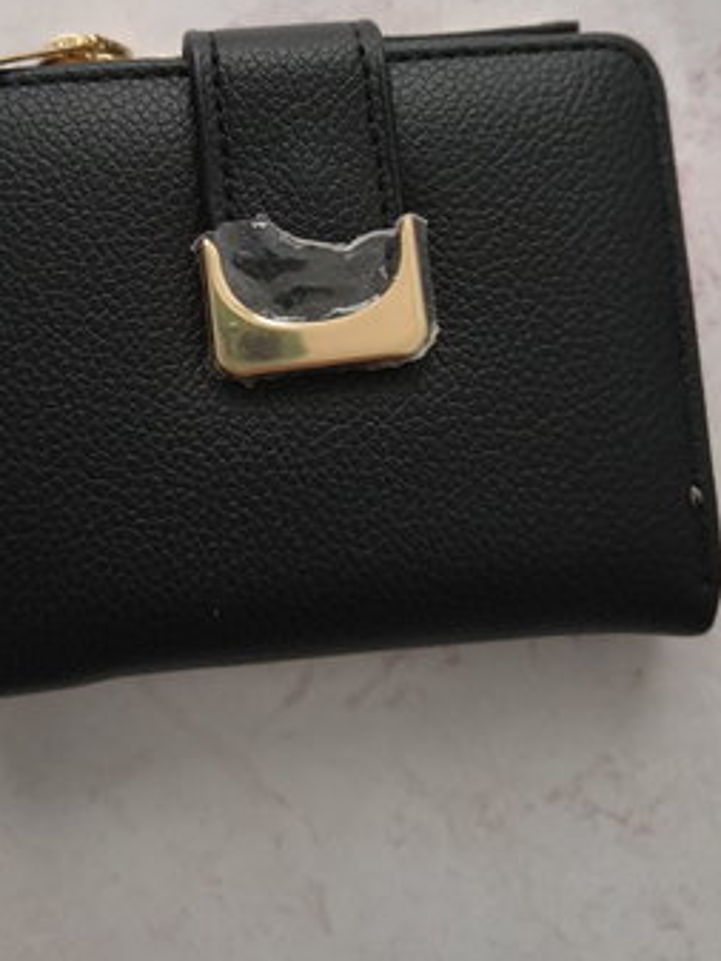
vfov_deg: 47.2
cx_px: 313
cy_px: 241
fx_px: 1055
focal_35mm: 38
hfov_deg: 37.7
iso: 653
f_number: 1.8
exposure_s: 1/100
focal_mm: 5.56
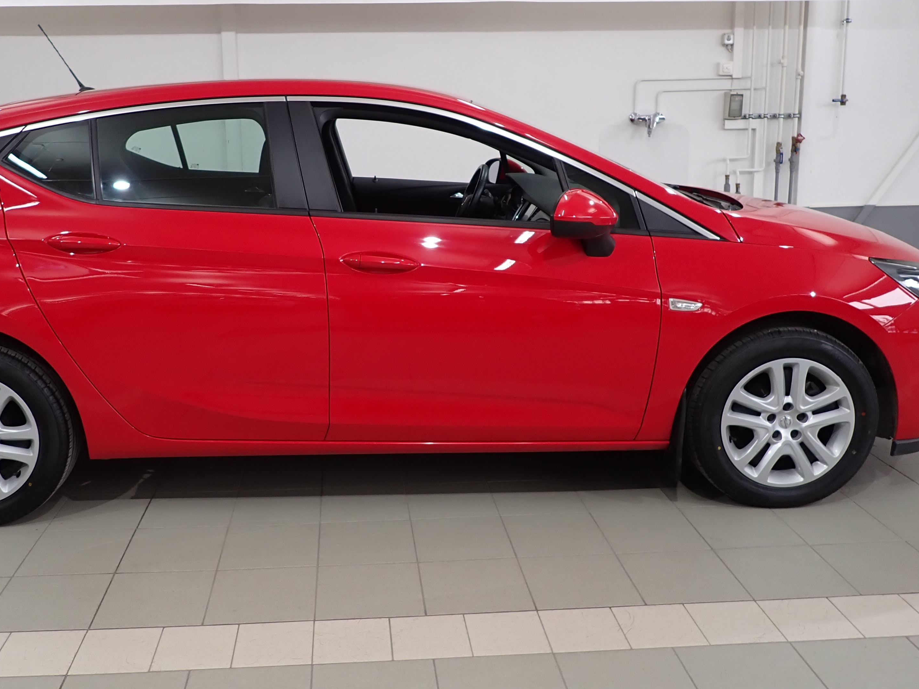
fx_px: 929
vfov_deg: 40.4
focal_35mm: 35
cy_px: 259
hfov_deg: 52.4
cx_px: 393
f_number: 2
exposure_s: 1/60
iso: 100
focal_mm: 4.5
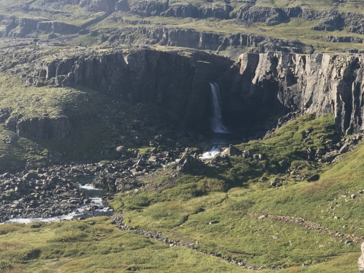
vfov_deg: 25.7
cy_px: 136
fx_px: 599
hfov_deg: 33.8
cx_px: 182
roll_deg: -1.2
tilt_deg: -6.6
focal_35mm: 57
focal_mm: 6.6
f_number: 2.8
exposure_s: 1/222
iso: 20
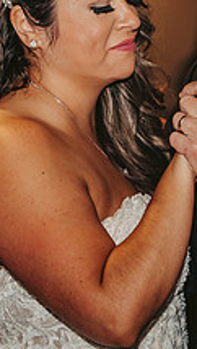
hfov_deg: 3.7
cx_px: 153
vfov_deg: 6.5
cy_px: 89
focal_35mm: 329
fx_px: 3043
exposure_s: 1/80
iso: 500
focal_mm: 116
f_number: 3.2
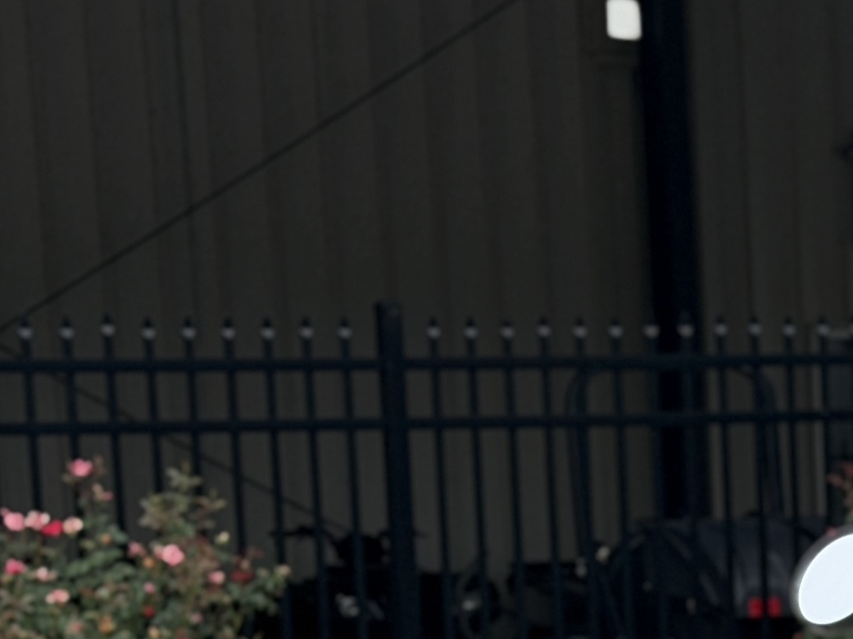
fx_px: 4582
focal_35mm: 186
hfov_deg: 10.5
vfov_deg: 7.7
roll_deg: +2.5
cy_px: 1166
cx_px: 912
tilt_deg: -7.8
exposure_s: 1/1980
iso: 64
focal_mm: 6.76
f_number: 1.78
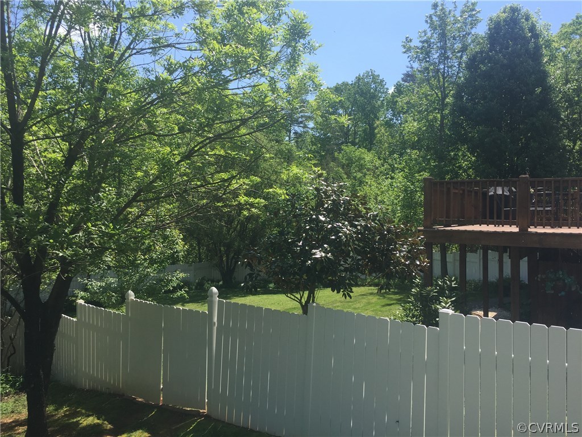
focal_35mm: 29
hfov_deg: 61.7
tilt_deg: -0.2
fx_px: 488
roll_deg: -1.9
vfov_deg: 48.2
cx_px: 291
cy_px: 218
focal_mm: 4.15
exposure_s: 1/1364
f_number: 2.2
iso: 32
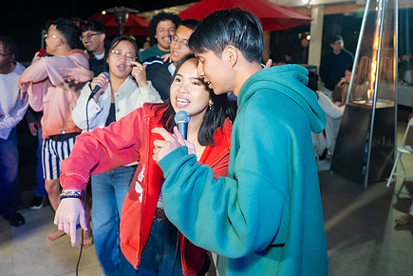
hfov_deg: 58.4
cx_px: 175
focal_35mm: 32
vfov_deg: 41.0
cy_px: 121
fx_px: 367
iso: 1000
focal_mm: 24
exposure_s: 1/160
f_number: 2.8
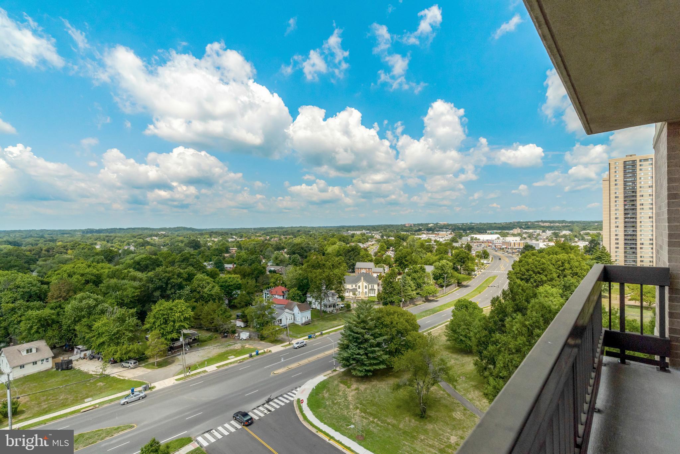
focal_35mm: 16
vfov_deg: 73.8
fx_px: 302
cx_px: 340
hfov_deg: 96.7
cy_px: 227
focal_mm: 16
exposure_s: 1/2000
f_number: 7.1
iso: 1250
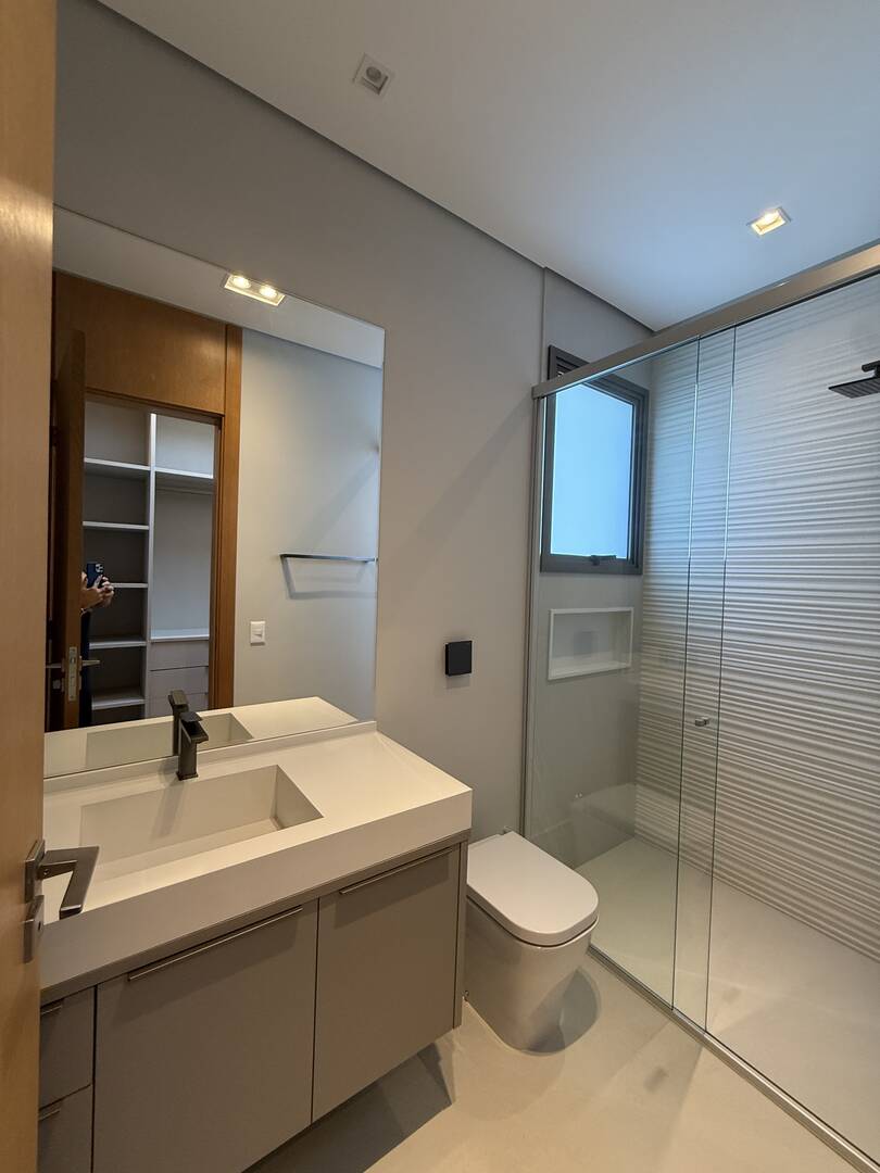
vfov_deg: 102.1
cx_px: 440
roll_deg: -2.7
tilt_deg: -0.8
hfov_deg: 85.7
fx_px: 475
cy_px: 586
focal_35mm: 14
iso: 200
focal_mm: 2.22
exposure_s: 1/120
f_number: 2.2
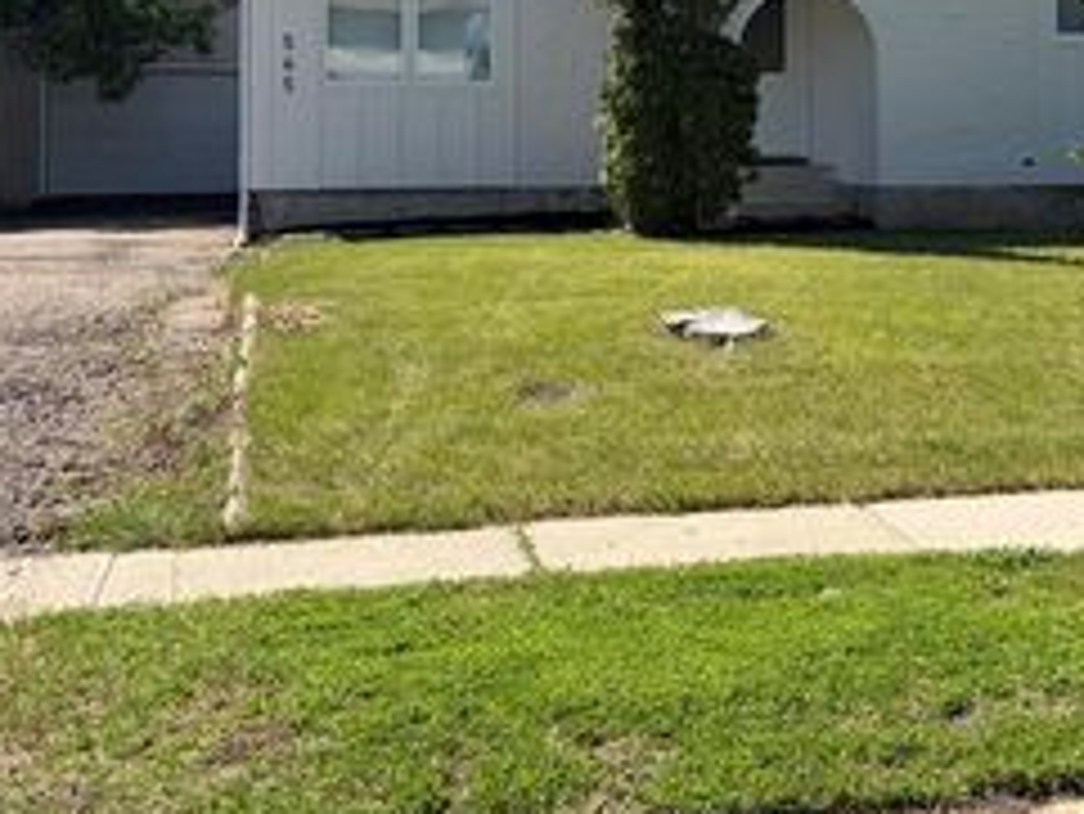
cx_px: 796
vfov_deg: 26.3
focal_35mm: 54
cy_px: 101
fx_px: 1692
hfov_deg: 34.9
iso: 50
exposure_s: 1/3125
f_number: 1.6
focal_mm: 5.96
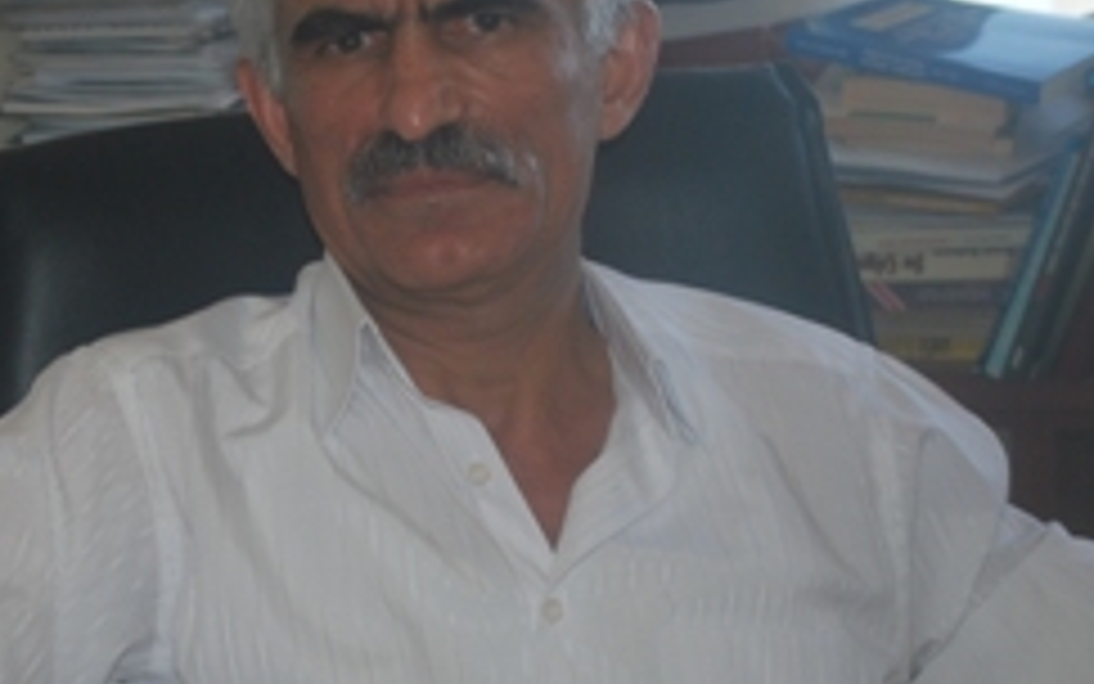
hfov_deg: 18.3
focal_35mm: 113
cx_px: 230
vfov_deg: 11.6
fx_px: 3370
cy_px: 428
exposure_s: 1/60
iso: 200
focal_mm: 40
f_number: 5.3
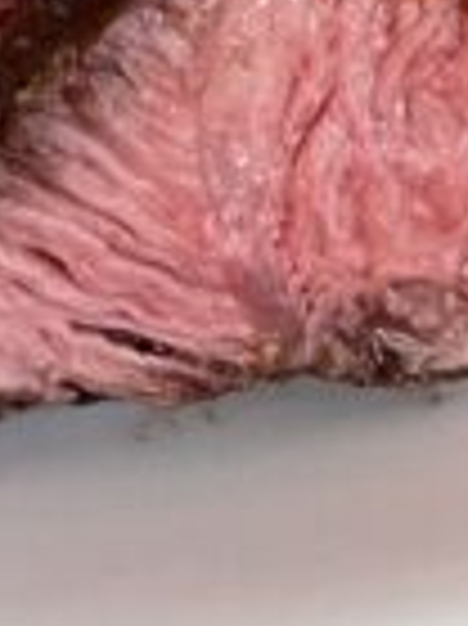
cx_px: -405
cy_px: -932
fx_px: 3466
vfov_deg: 9.1
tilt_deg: -67.4
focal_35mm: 192
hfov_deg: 7.5
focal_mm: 5.1
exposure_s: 1/60
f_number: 1.6
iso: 100
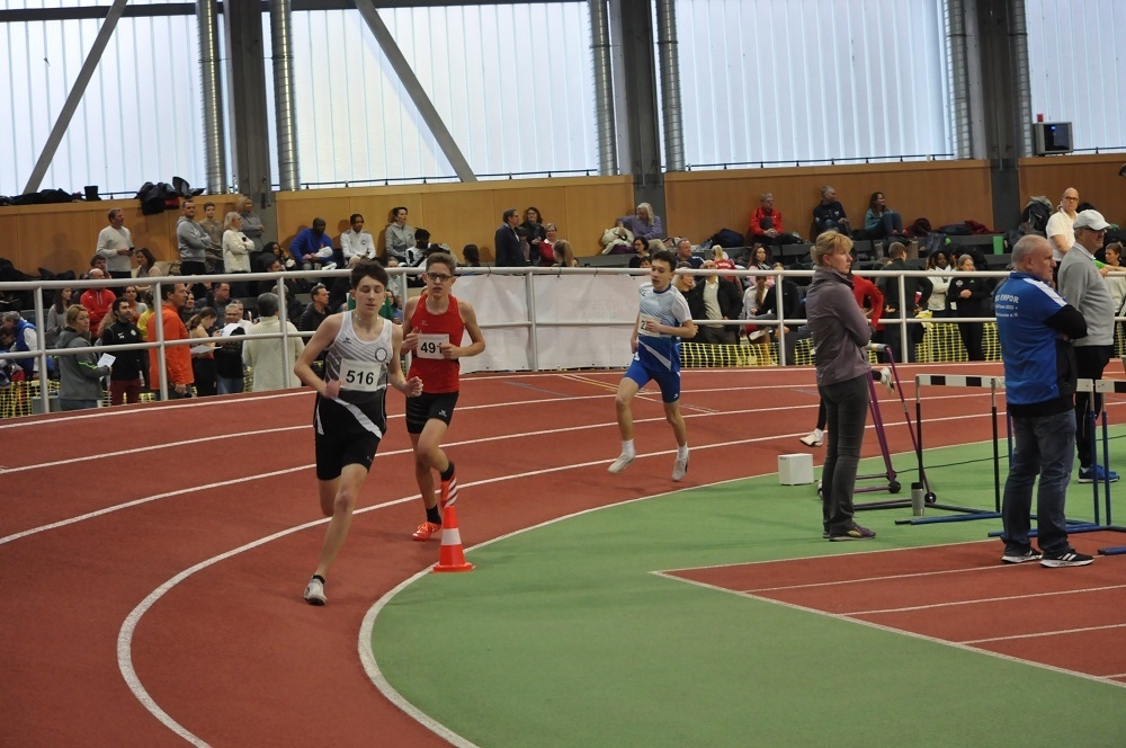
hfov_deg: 24.6
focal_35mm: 82
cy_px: 374
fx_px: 2577
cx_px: 563
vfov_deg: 16.5
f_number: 4.5
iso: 1600
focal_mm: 55
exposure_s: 1/160
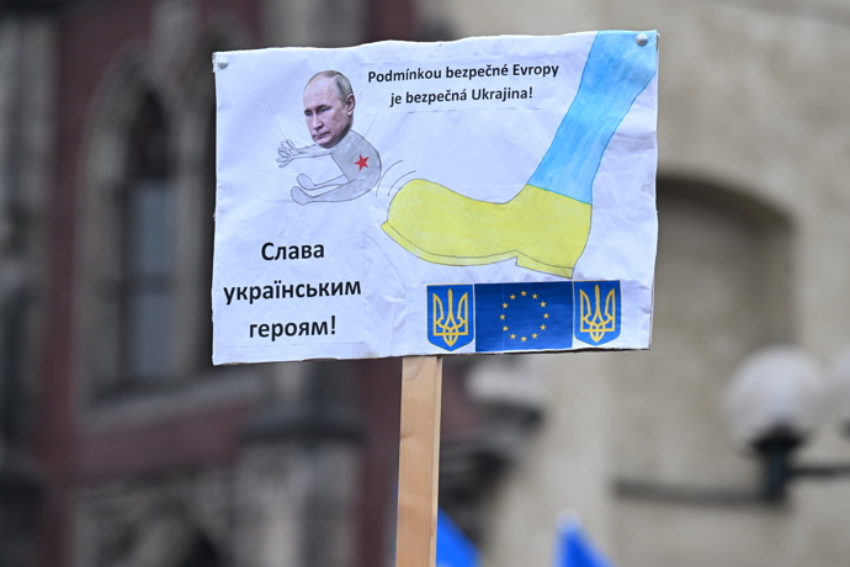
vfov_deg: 6.9
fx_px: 4722
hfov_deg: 10.3
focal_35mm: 200
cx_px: 425
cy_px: 284
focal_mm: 200
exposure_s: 1/1000
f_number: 5.6
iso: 1250
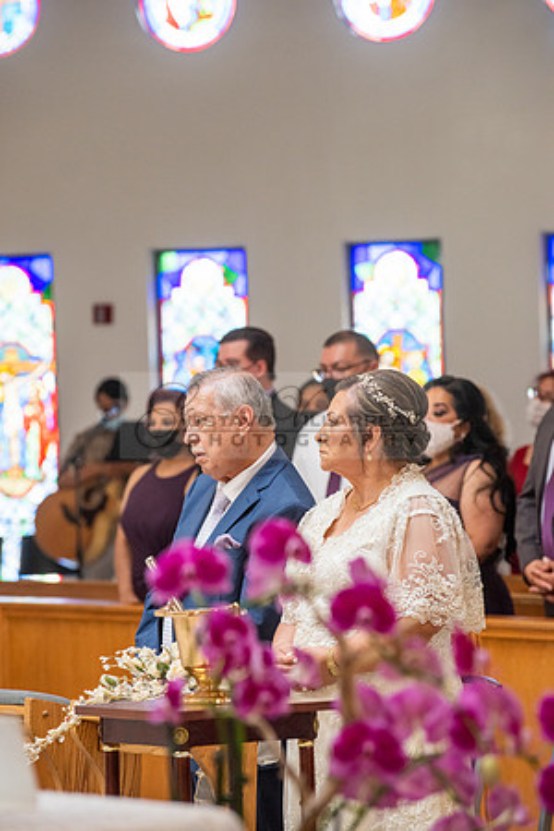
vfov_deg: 10.3
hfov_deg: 6.9
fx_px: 4616
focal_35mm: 200
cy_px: 416
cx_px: 277
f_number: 6.3
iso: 1600
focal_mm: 200
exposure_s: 1/200
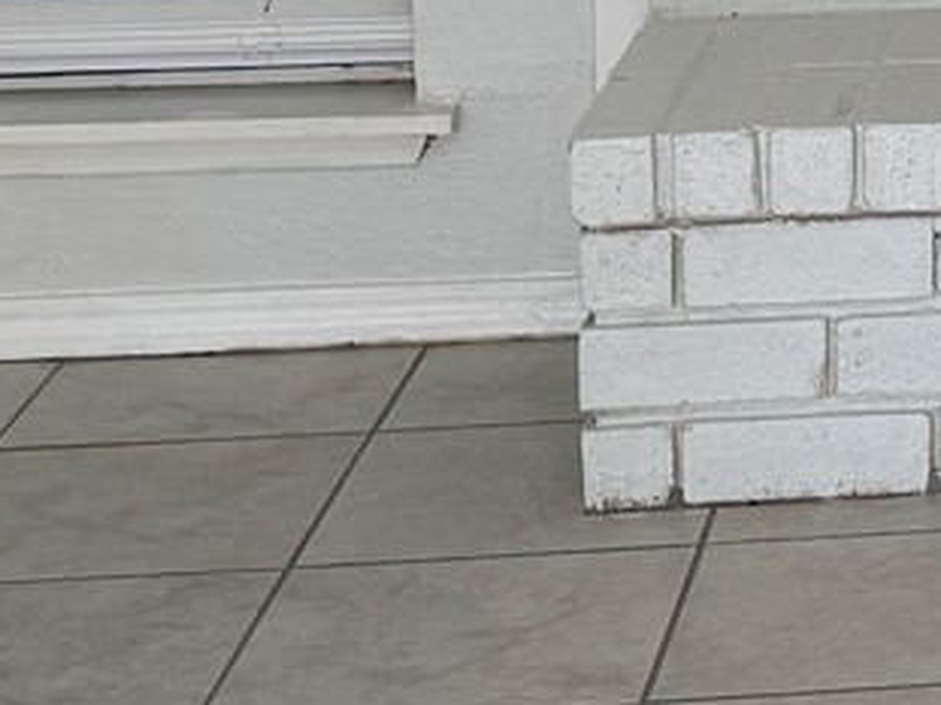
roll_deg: +0.7
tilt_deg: -8.2
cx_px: 1806
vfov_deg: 9.0
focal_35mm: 158
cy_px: -545
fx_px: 4293
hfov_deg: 11.4
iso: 80
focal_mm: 6.76
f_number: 1.78
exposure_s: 1/170
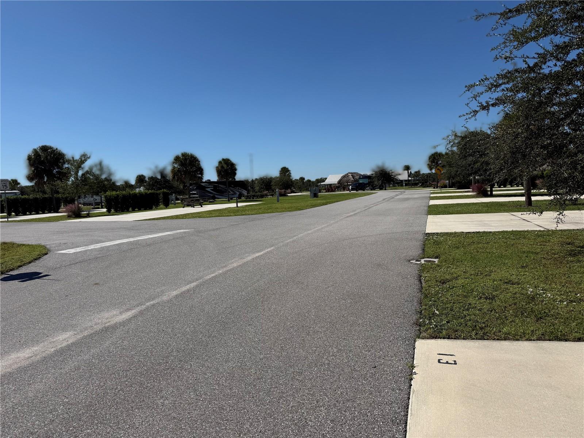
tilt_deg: -3.9
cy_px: 219
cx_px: 292
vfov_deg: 56.8
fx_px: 405
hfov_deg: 71.6
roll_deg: +3.0
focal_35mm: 24
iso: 80
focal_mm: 6.76
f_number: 1.78
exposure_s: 1/10309
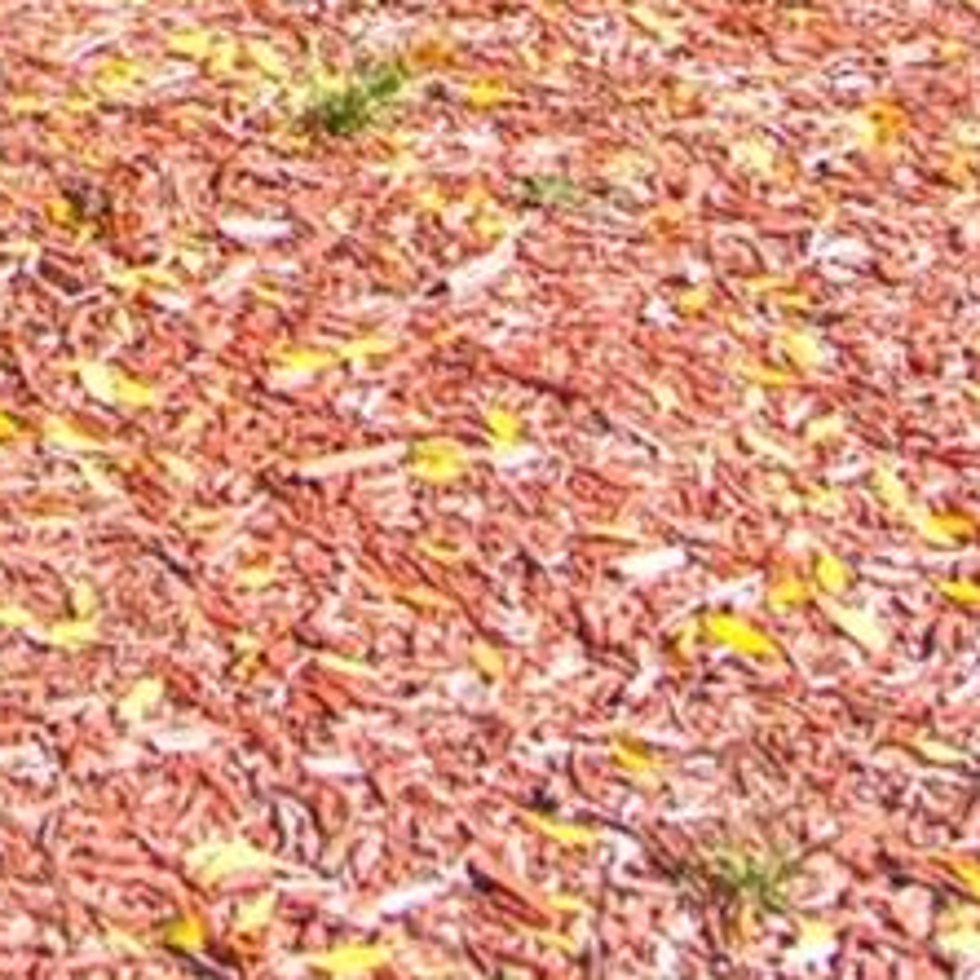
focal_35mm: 98
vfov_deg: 14.2
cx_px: -415
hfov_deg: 16.4
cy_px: -1117
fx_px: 3139
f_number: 4
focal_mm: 16
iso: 500
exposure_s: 1/2000
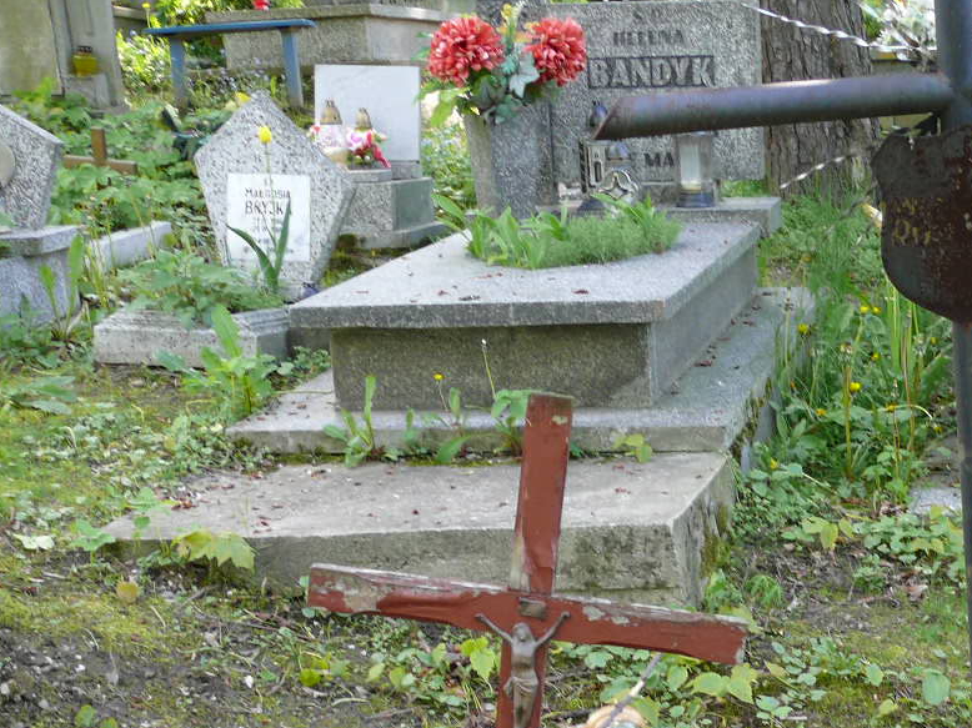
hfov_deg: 25.7
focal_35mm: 72
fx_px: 2021
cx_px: 971
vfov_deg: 19.8
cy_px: 747
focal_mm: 7.4
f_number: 2.8
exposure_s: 1/125
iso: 100
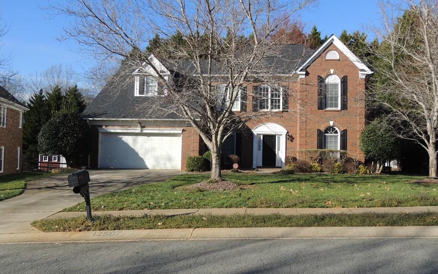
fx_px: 382
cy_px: 136
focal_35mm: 32
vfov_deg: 39.4
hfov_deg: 59.7
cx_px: 219
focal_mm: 5.3
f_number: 3.1
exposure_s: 1/1000
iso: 100
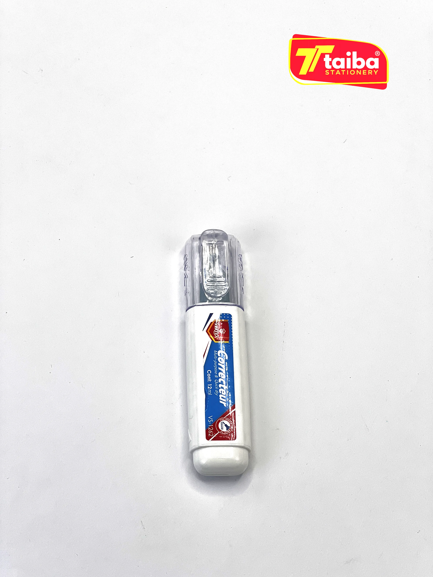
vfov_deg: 25.3
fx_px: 1284
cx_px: 216
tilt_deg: -67.5
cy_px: 288
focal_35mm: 77
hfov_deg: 19.1
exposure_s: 1/374
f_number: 2.8
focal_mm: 9
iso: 32
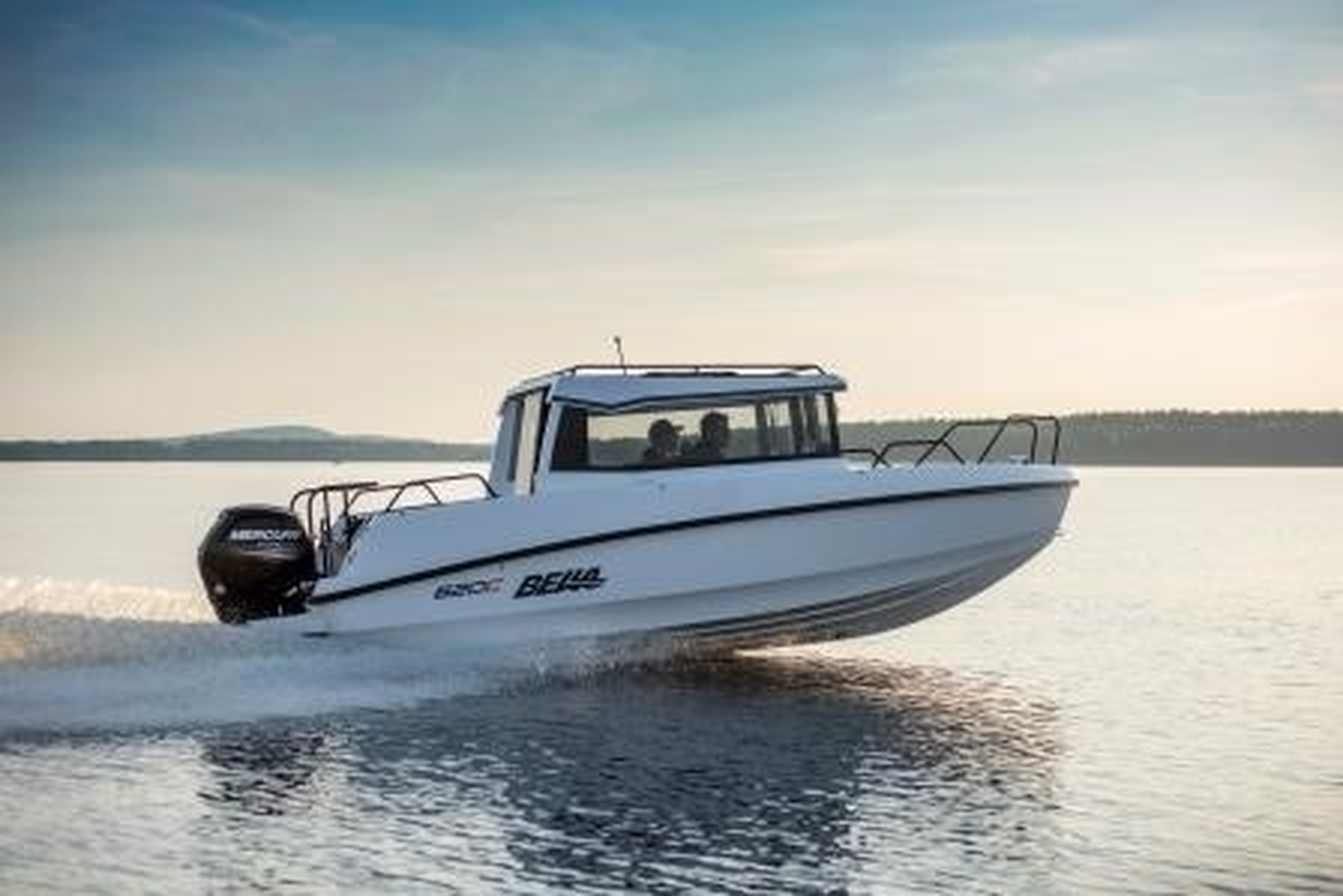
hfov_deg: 28.8
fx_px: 2612
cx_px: 672
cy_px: 448
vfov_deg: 19.5
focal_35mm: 70
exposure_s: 1/1600
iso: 100
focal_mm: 70
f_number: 3.2
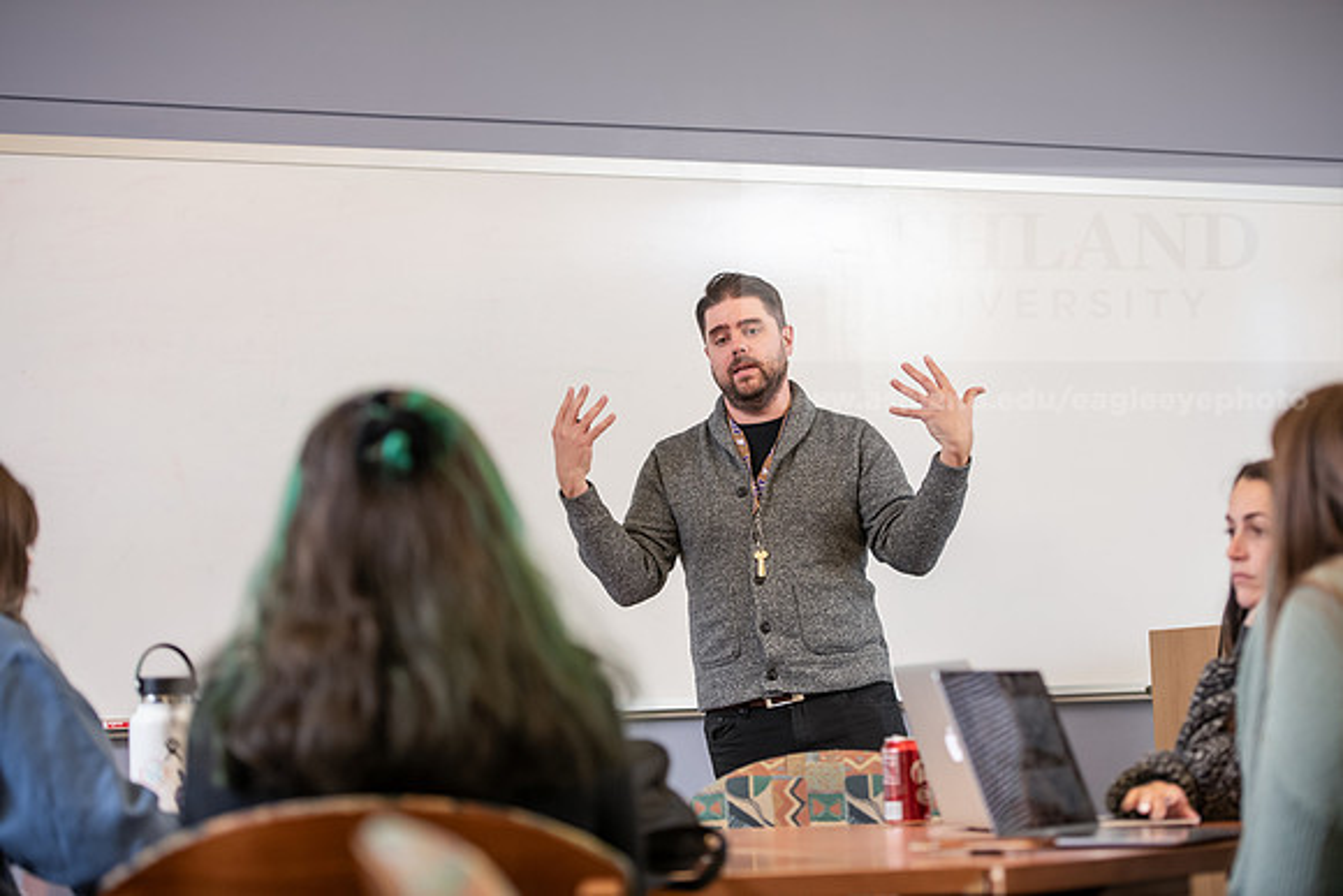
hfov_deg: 24.8
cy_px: 448
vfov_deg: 16.7
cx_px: 672
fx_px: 3060
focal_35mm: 82
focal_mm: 82
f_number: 3.2
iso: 800
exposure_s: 1/200
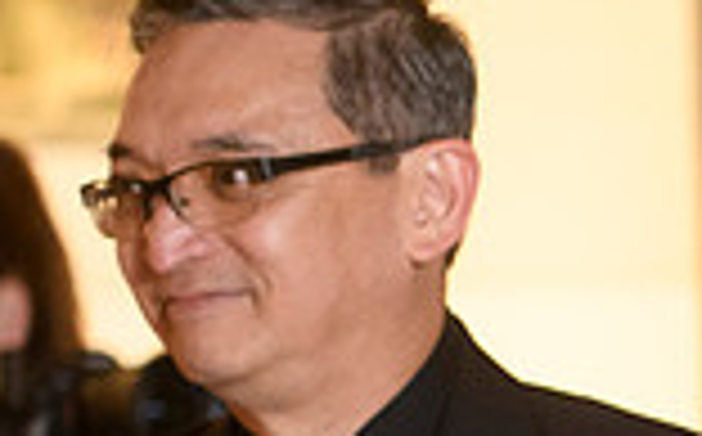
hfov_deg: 4.2
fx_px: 9533
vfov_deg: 2.6
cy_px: 639
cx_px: 1444
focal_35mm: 499
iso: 3200
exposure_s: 1/100
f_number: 4.5
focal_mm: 102
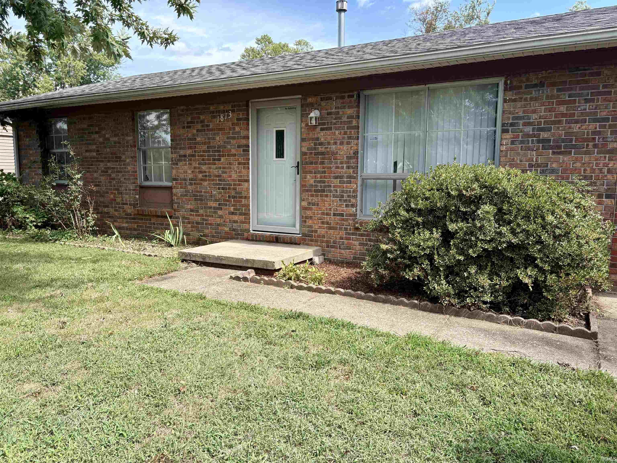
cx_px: 308
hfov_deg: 67.3
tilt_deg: -6.2
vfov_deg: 53.1
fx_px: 463
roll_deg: +0.6
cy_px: 232
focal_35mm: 26
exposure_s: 1/987
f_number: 1.6
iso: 64
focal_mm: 5.96
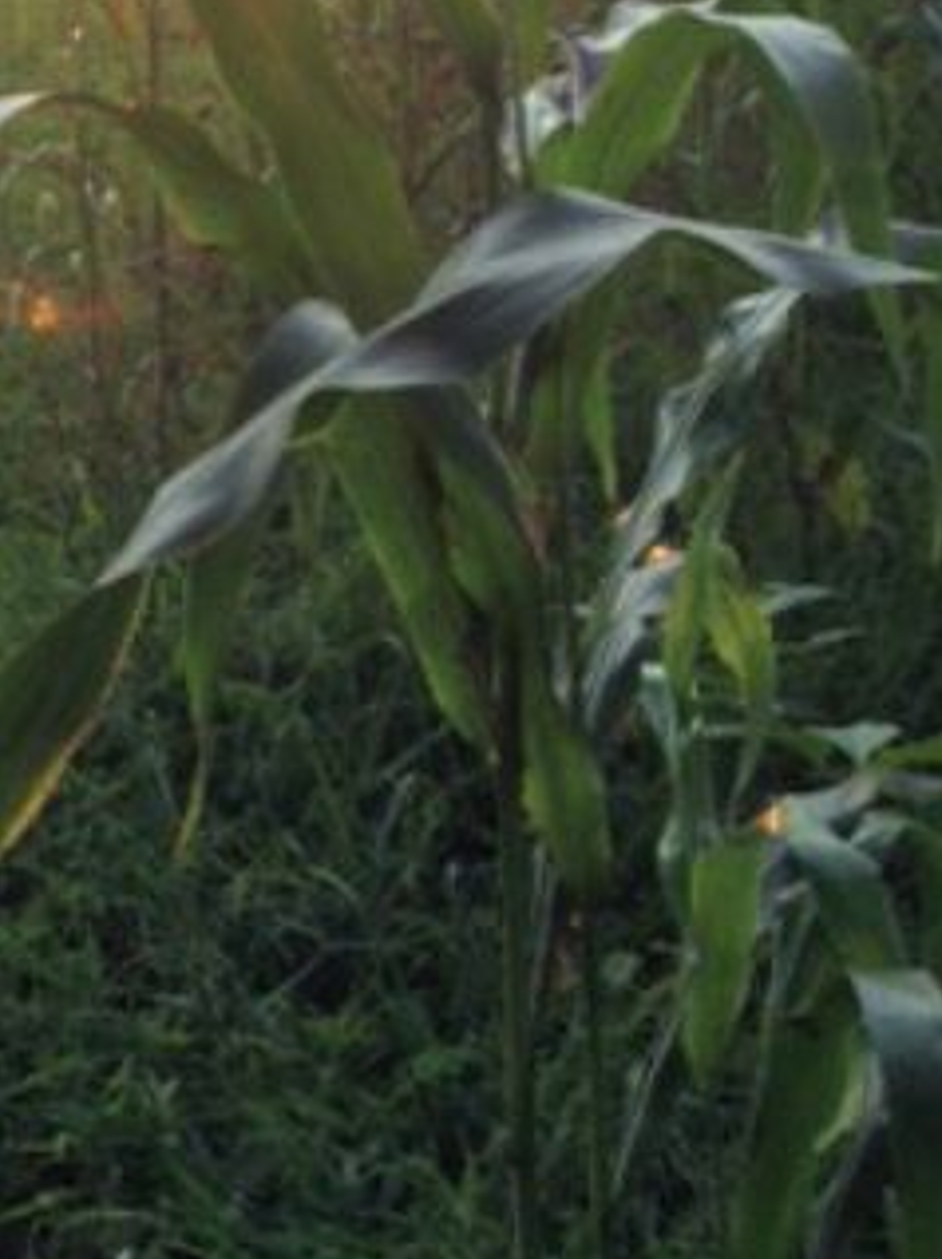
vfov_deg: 21.0
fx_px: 3270
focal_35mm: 90
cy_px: -18
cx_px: 16
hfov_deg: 16.1
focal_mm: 4.12
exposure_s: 1/212
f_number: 2.4
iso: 50
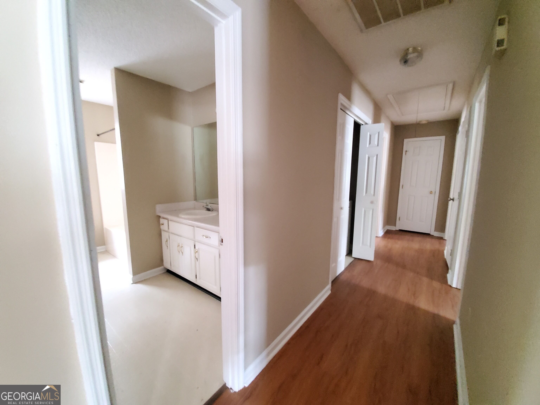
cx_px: 270
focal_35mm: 13
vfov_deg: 89.9
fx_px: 203
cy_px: 202
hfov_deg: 106.2
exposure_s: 1/7
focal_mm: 1.8
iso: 2000
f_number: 2.2
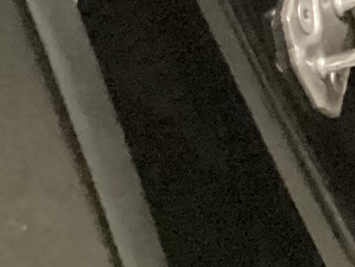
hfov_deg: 8.2
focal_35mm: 203
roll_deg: +0.8
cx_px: 1080
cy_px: -583
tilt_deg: -24.8
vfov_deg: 6.6
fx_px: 2083
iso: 640
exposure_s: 1/17
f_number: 2.4
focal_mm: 3.3
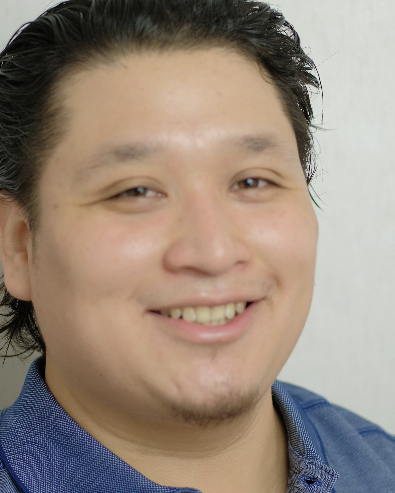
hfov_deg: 15.7
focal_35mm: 98
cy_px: 247
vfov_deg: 19.6
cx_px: 174
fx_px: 1432
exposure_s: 1/80
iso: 200
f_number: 2
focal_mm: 35
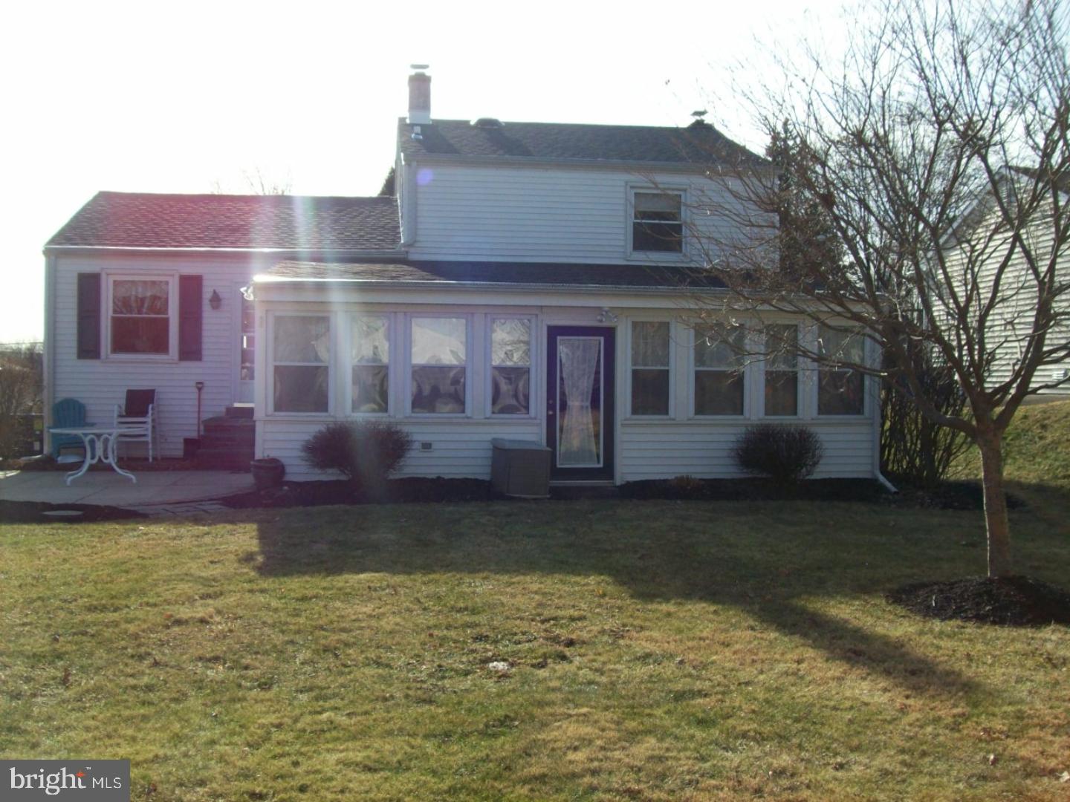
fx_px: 1113
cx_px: 535
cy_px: 401
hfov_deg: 51.4
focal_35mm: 36
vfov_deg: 39.7
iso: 80
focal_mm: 6
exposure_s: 1/394
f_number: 4.8
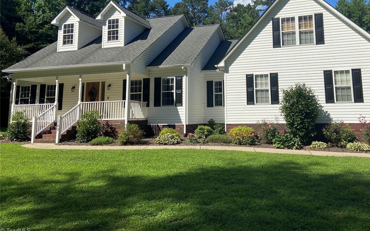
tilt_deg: +8.2
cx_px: 221
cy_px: 69
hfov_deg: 57.7
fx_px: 333
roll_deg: +1.3
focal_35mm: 33
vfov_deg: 37.7
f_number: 1.8
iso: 32
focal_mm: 4.25
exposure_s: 1/2890
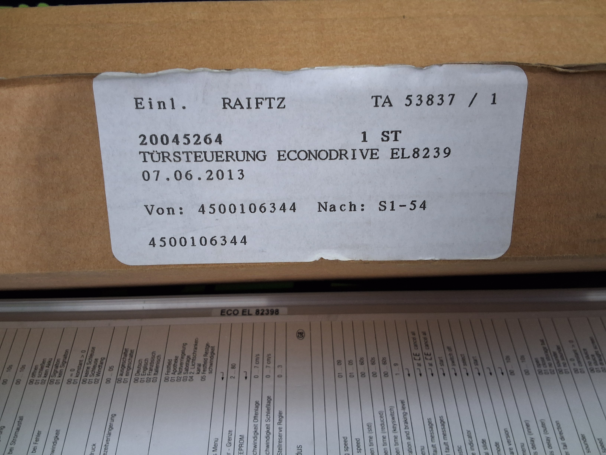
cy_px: 228
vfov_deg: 49.7
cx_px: 303
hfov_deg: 63.4
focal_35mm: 28
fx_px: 490
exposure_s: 1/24
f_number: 1.9
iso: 250
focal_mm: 2.91
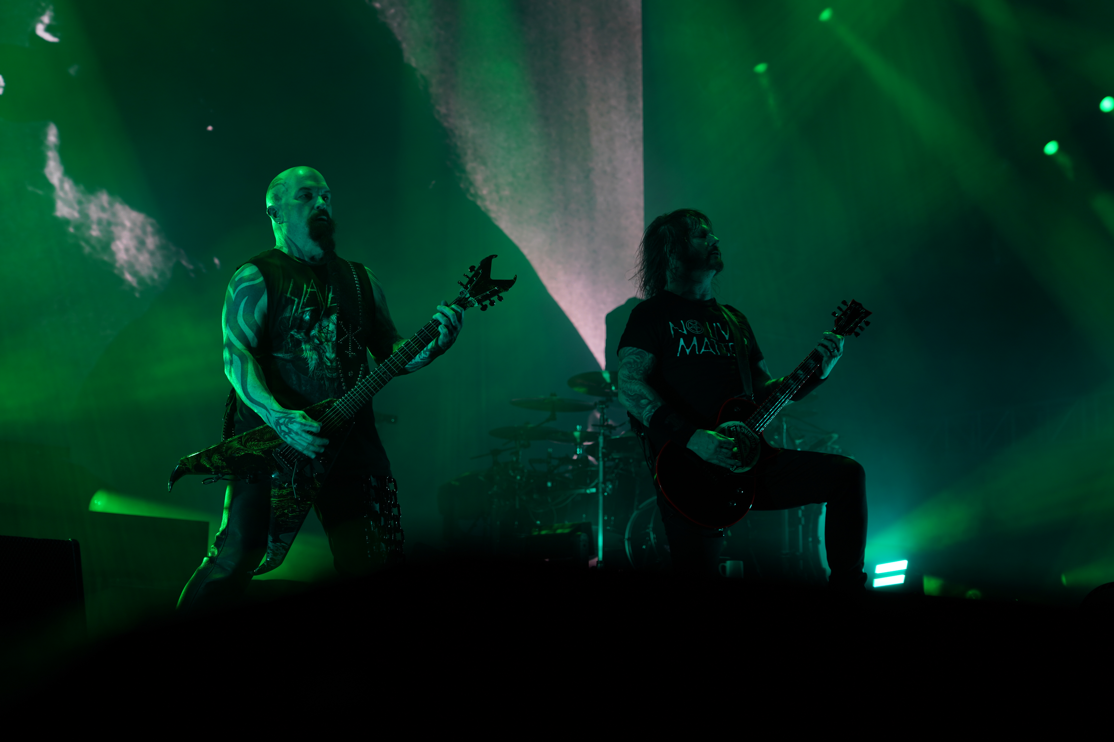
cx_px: 557
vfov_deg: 21.6
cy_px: 371
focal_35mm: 63
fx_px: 1949
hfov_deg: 31.9
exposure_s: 1/80
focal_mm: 63
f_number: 4
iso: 125
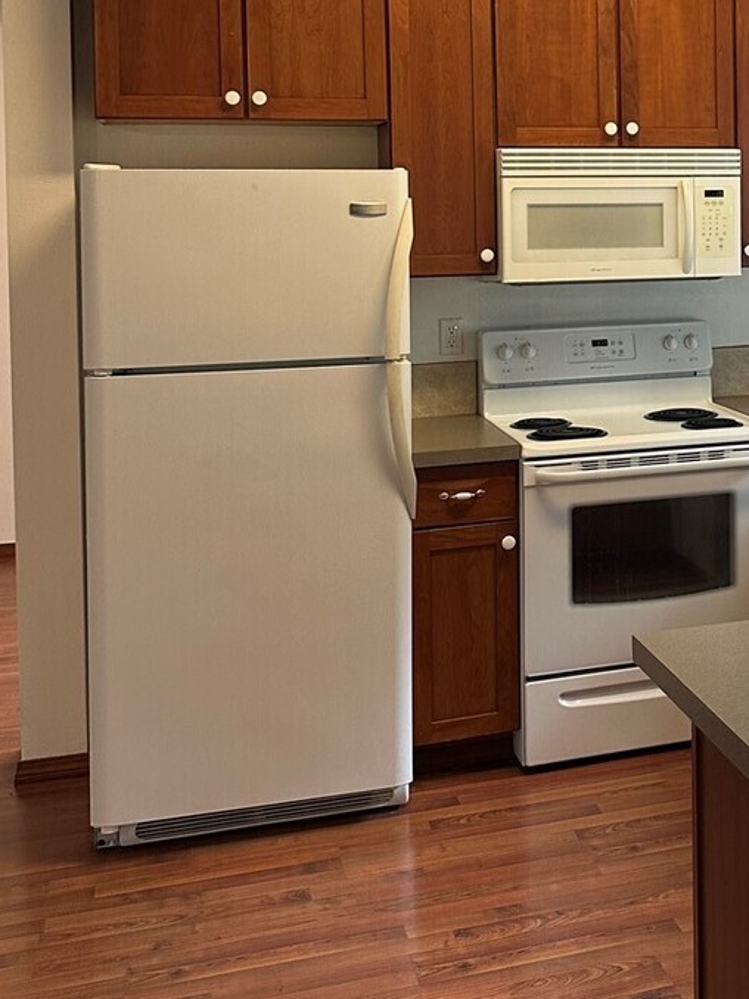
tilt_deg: +0.8
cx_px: 765
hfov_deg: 26.8
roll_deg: +0.4
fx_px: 1472
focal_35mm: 51
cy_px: 220
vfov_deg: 36.4
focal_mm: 6.86
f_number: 1.78
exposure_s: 1/120
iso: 160
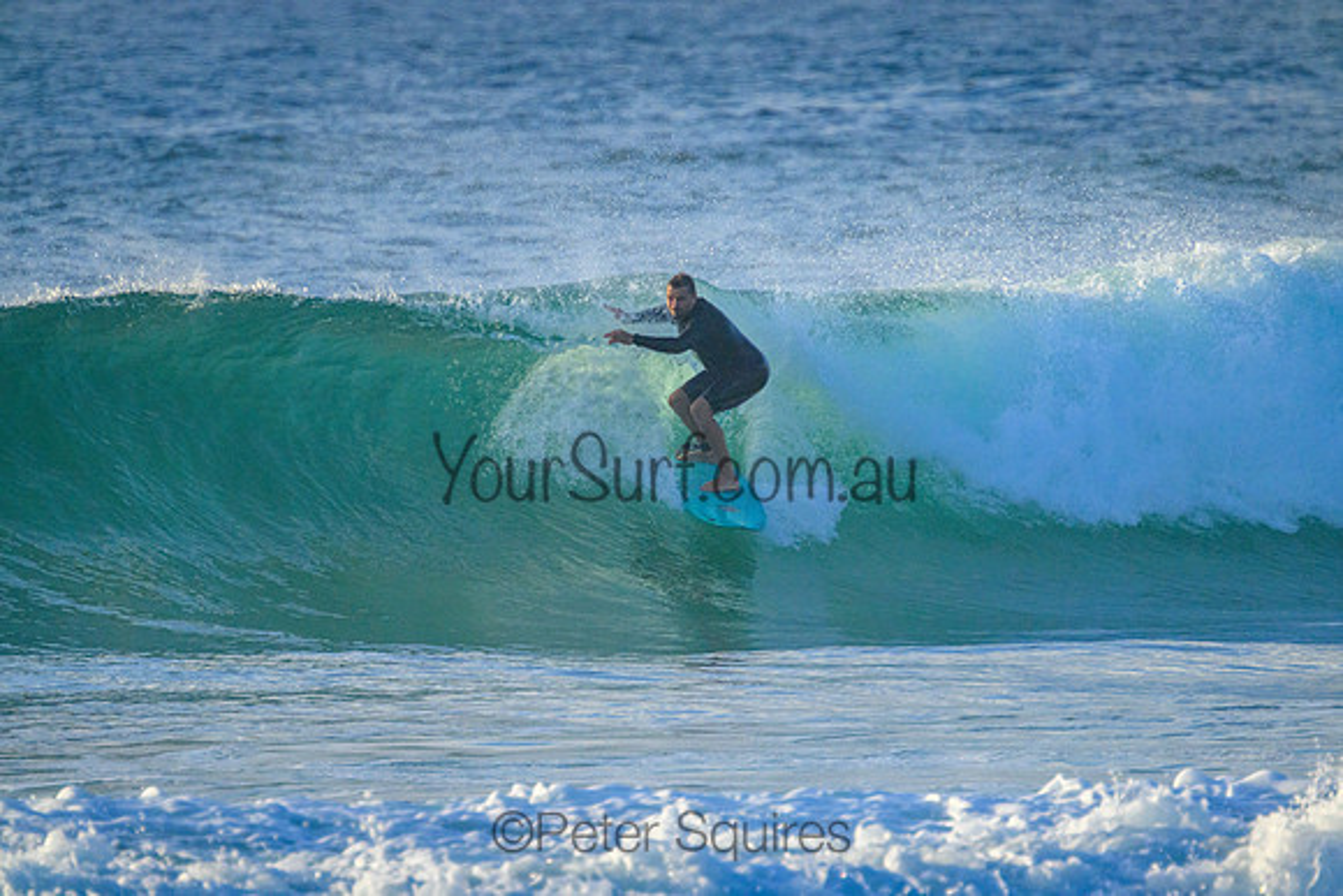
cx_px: 672
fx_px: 29850
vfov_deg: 1.7
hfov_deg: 2.6
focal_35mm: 800
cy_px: 448
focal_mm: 800
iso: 2000
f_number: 11
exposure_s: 1/2000
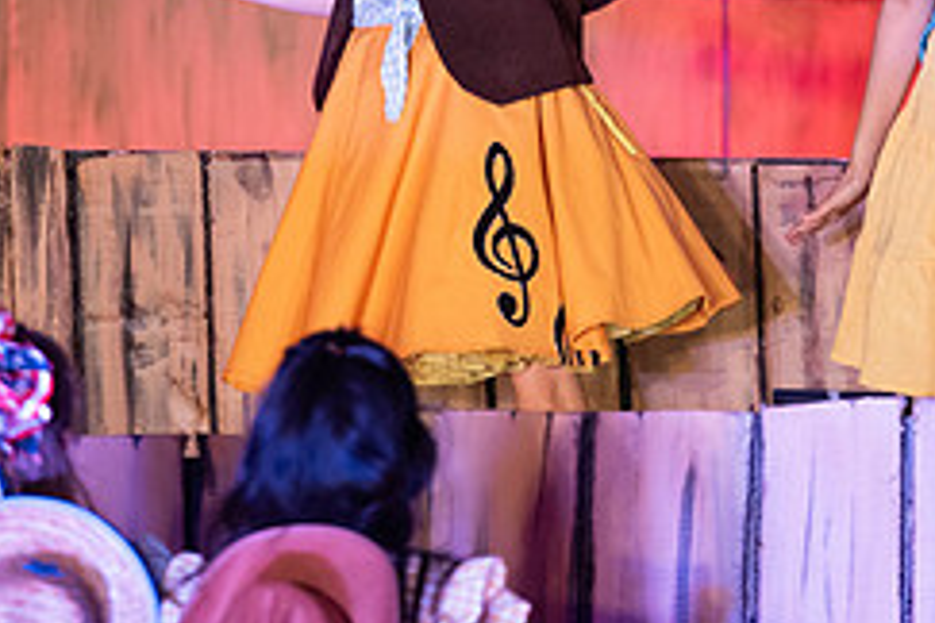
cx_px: 462
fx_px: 12388
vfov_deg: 2.9
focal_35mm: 477
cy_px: 25
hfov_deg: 4.3
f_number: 2.8
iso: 1000
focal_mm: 200
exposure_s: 1/200
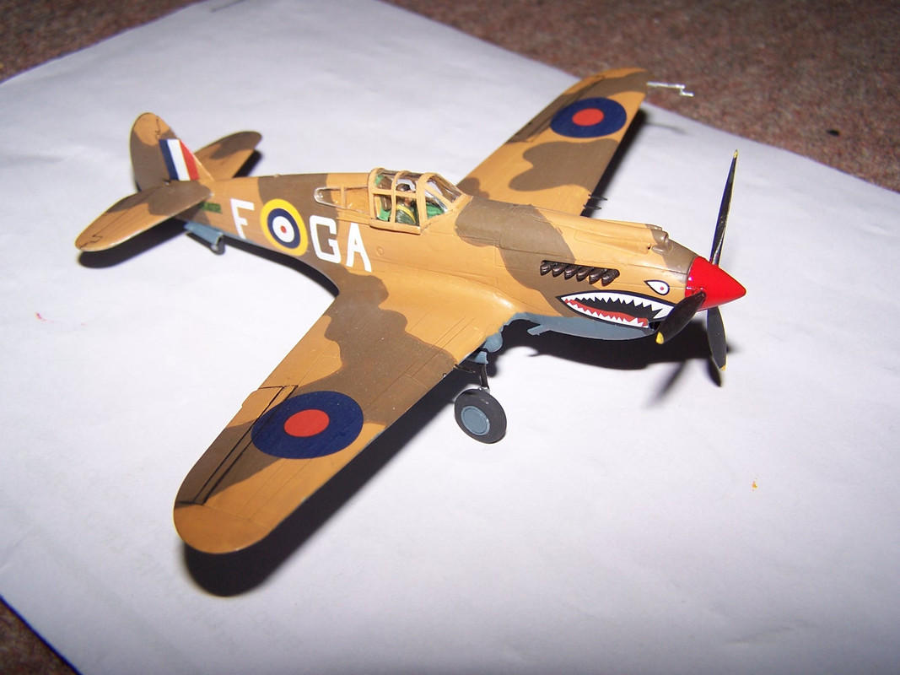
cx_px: 450
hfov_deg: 49.0
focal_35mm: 38
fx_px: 988
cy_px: 338
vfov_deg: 37.7
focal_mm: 6.3
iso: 80
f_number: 2.8
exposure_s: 1/60
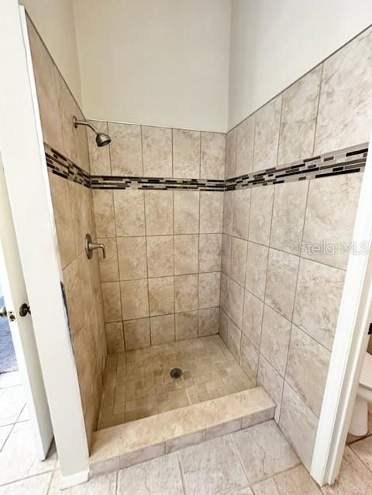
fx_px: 201
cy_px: 248
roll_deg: +0.1
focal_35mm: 14
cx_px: 186
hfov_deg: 85.7
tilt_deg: -12.0
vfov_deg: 102.1
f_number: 2.2
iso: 640
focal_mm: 2.22
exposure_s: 1/60
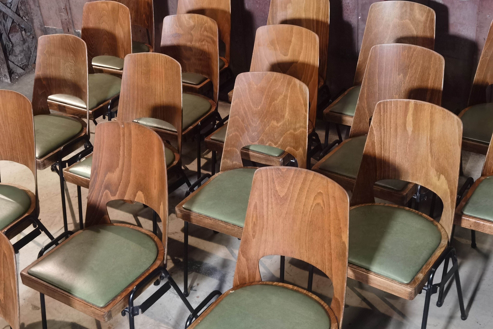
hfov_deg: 39.6
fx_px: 685
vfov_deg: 27.0
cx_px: 246
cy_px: 171
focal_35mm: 50
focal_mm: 6.71
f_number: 1.9
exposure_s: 1/33.3
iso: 400
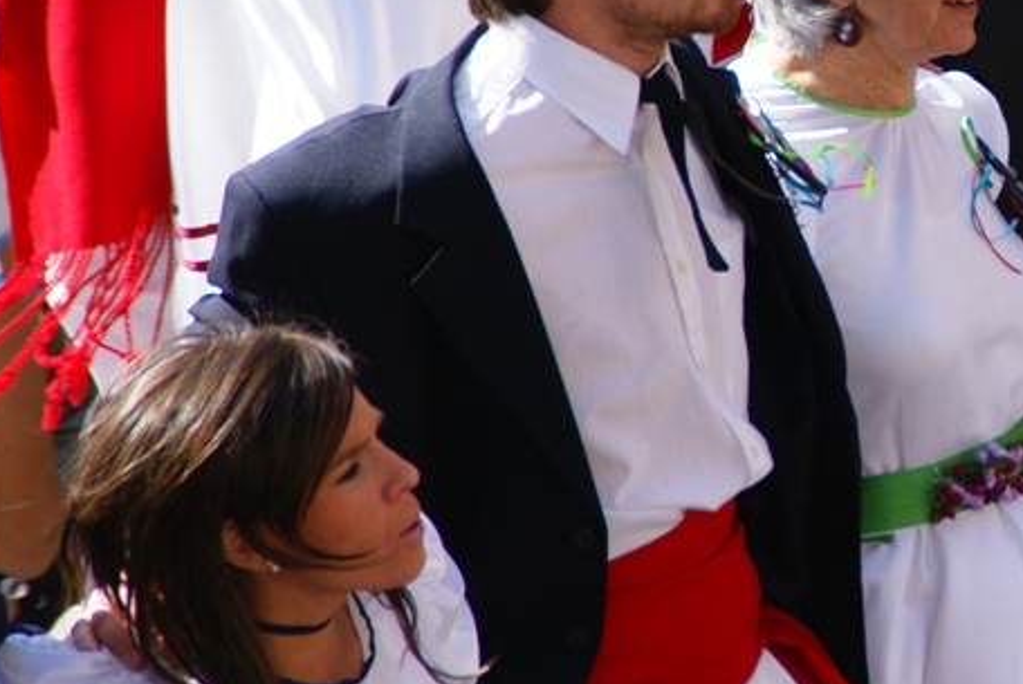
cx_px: 1135
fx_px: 19142
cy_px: 275
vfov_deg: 2.0
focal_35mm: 673
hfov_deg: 3.1
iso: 100
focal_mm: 200
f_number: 6.3
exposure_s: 1/320
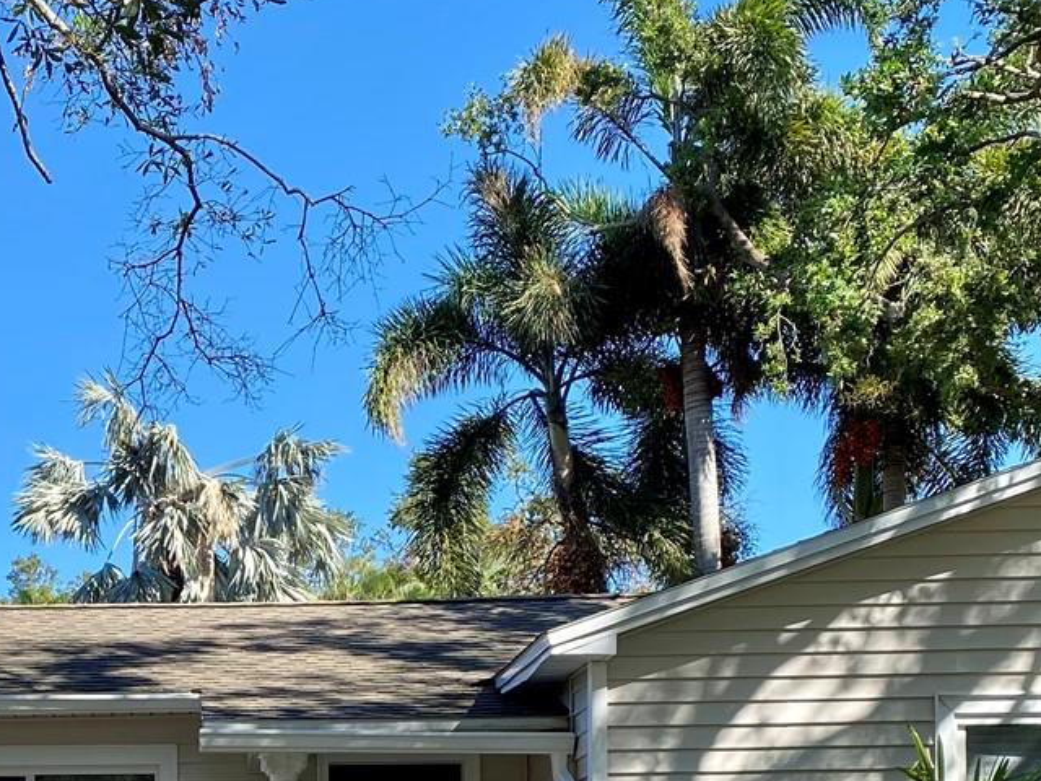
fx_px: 1955
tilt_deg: +0.3
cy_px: 901
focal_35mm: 65
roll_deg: +0.2
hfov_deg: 28.7
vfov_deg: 21.2
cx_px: 111
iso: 32
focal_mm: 4.25
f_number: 1.8
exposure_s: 1/1147
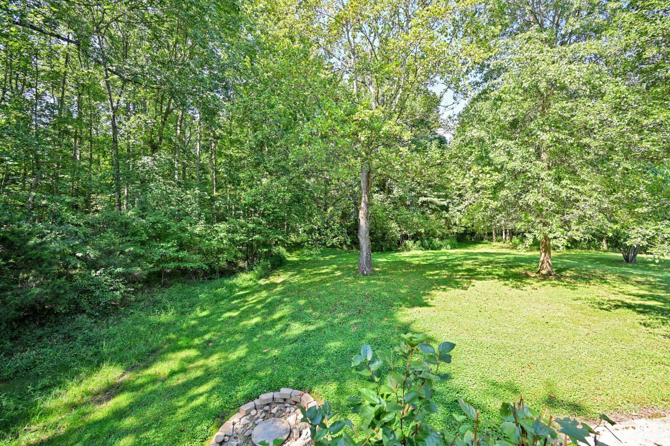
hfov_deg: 100.4
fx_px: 279
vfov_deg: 77.2
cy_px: 209
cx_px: 334
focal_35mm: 15
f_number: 4
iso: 220
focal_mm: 14
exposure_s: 1/250
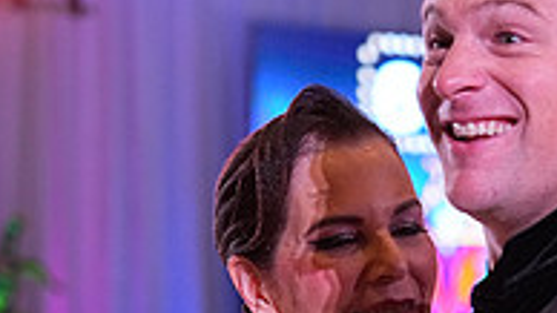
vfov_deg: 4.2
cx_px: 521
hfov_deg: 7.5
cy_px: 646
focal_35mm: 285
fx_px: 4208
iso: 3200
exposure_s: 1/400
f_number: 4.5
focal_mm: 91
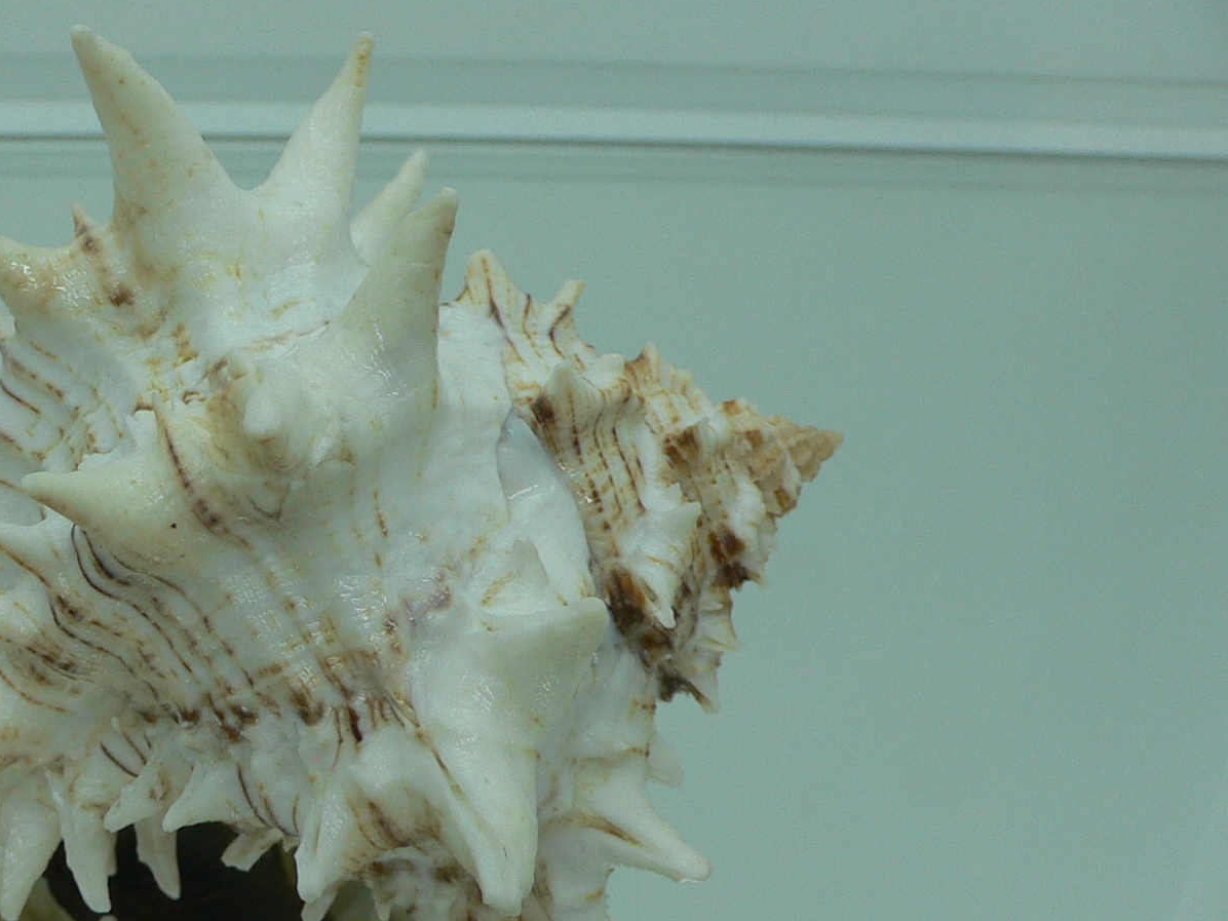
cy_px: 606
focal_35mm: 59
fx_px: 2093
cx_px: 201
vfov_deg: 24.7
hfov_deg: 31.6
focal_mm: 4.6
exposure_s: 1/80
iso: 80
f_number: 2.8
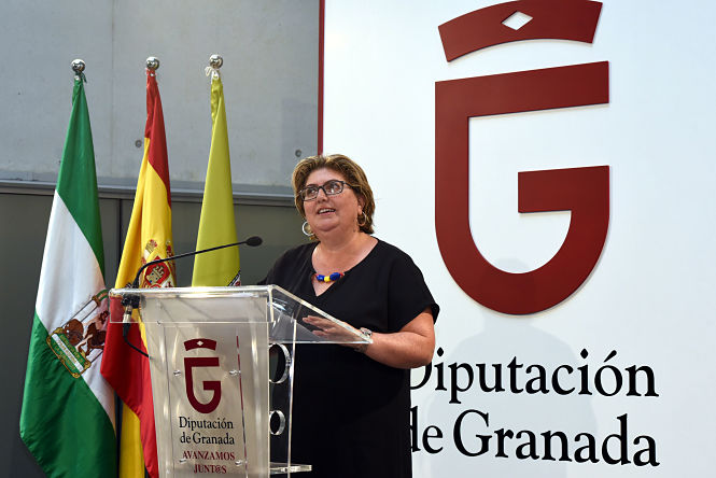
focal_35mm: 70
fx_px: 1393
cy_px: 239
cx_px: 358
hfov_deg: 28.8
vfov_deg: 19.5
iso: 1600
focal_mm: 70
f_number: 8
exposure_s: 1/125
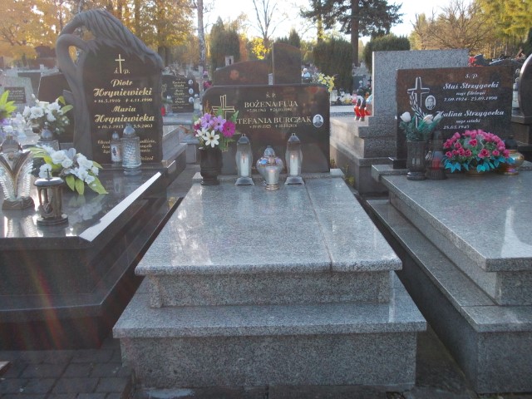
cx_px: 266
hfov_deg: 49.0
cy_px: 200
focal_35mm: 38
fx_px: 584
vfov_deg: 37.7
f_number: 3.1
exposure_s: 1/250
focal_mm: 5.3
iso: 125
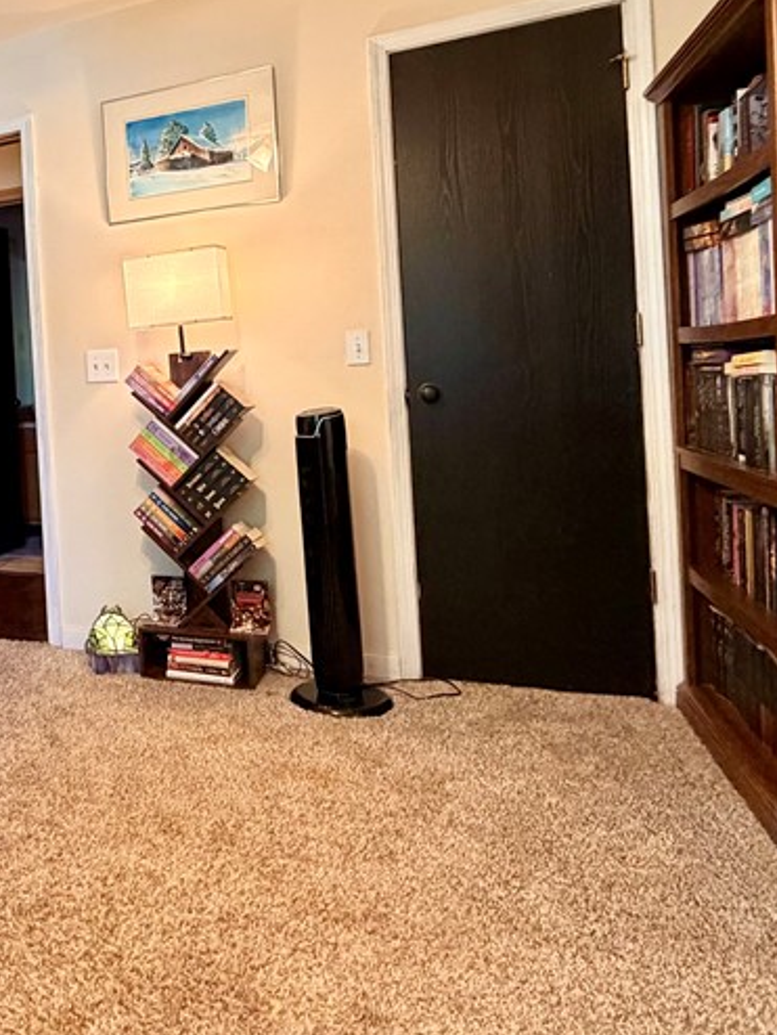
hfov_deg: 41.1
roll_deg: +3.3
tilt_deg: -0.3
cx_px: -25
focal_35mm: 29
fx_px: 867
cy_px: 390
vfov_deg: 60.8
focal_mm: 2.22
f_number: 2.2
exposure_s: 1/60
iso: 400
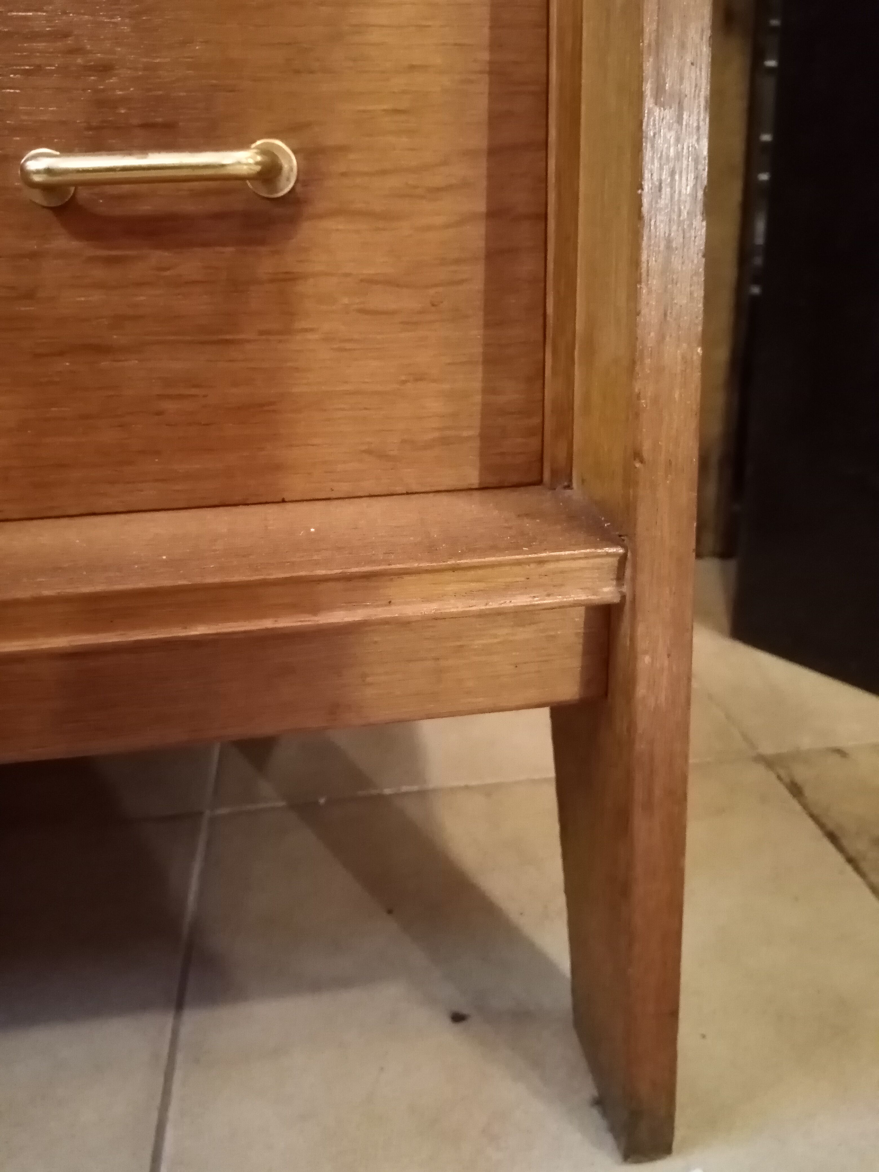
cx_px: 440
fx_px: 880
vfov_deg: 67.3
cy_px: 586
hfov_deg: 53.1
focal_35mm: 26
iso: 2450
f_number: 1.8
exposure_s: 1/14.3
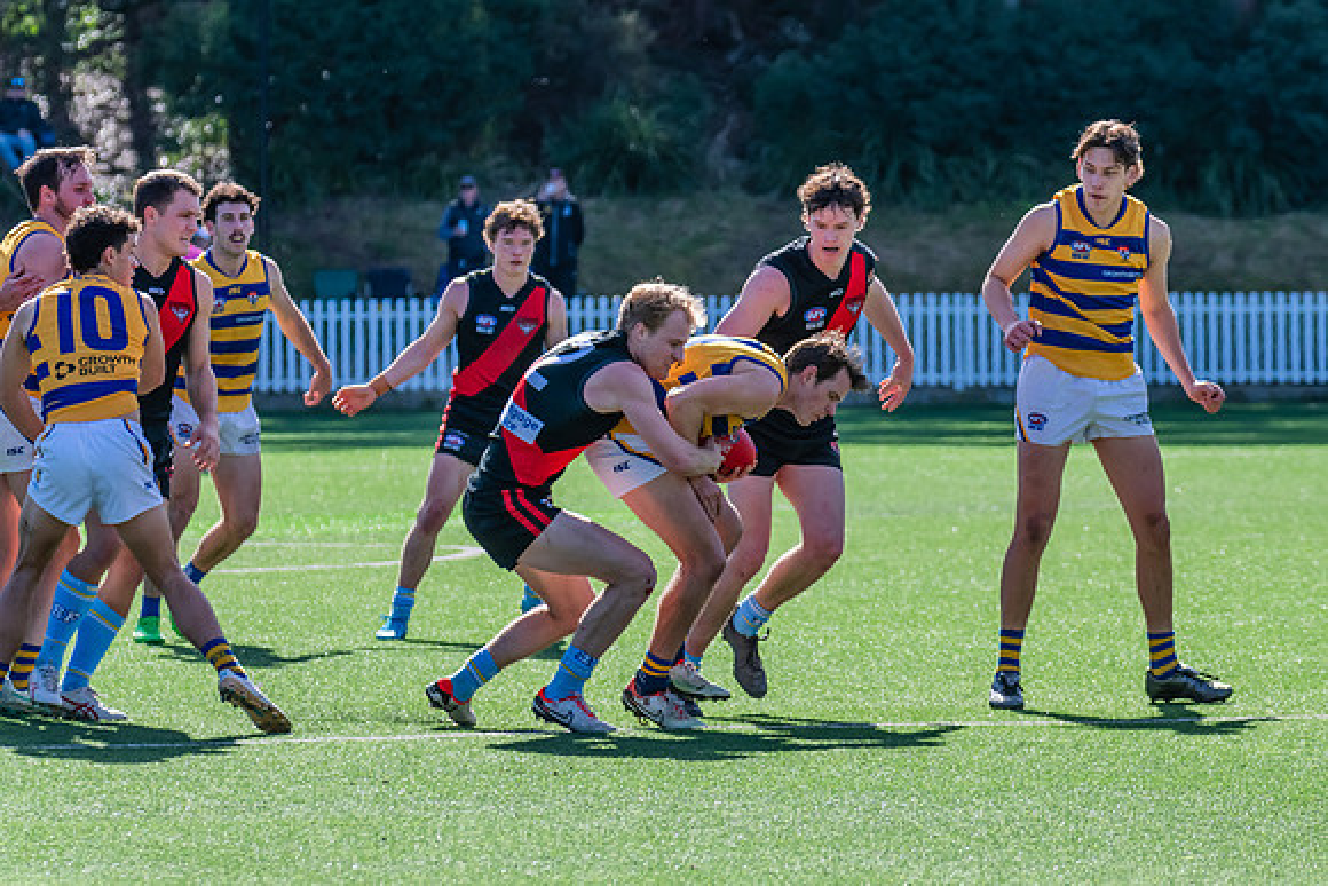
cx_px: 791
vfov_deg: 3.9
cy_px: 436
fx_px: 12884
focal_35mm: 349
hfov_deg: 5.9
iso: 800
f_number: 10
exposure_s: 1/1250
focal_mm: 290
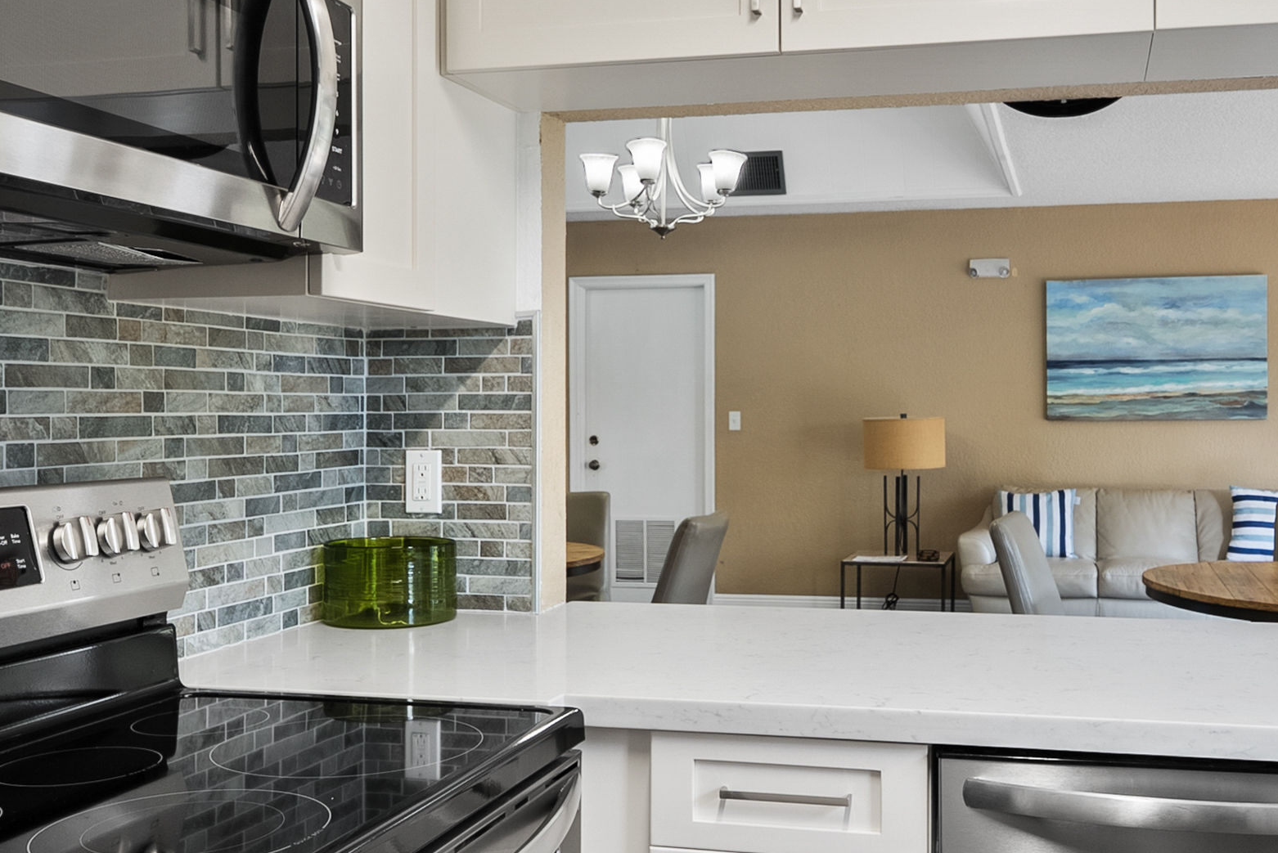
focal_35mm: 38
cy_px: 375
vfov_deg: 35.0
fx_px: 1350
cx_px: 772
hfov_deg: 50.3
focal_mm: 14
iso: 320
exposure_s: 1/4
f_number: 8
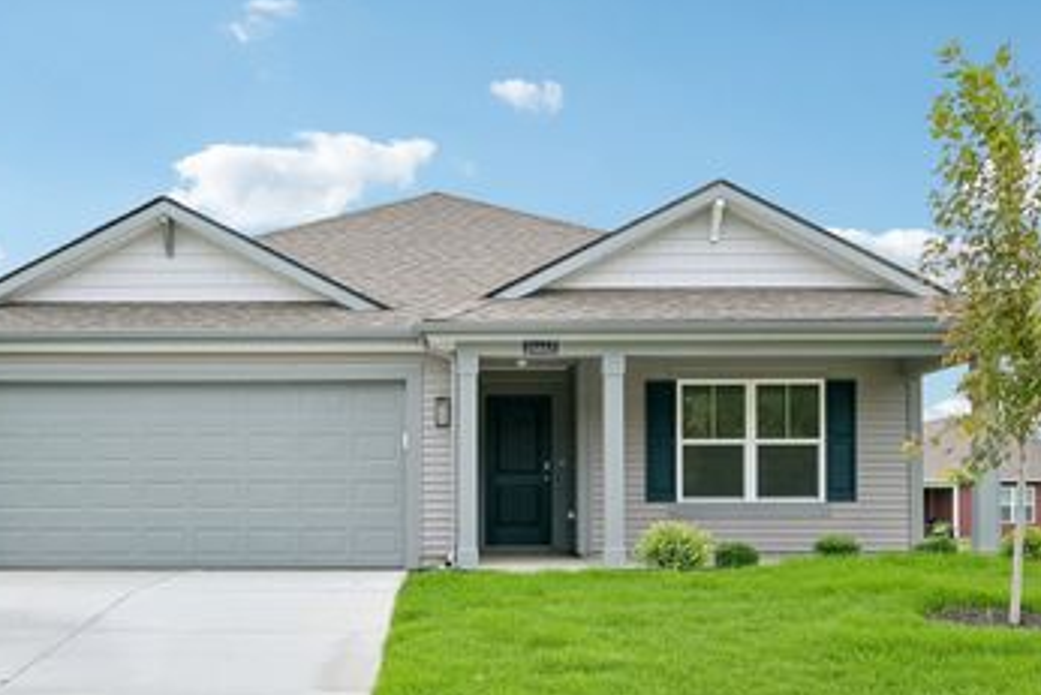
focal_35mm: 39
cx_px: 424
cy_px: 248
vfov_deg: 34.0
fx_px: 1128
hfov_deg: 49.3
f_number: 8
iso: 100
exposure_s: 1/250
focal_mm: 27
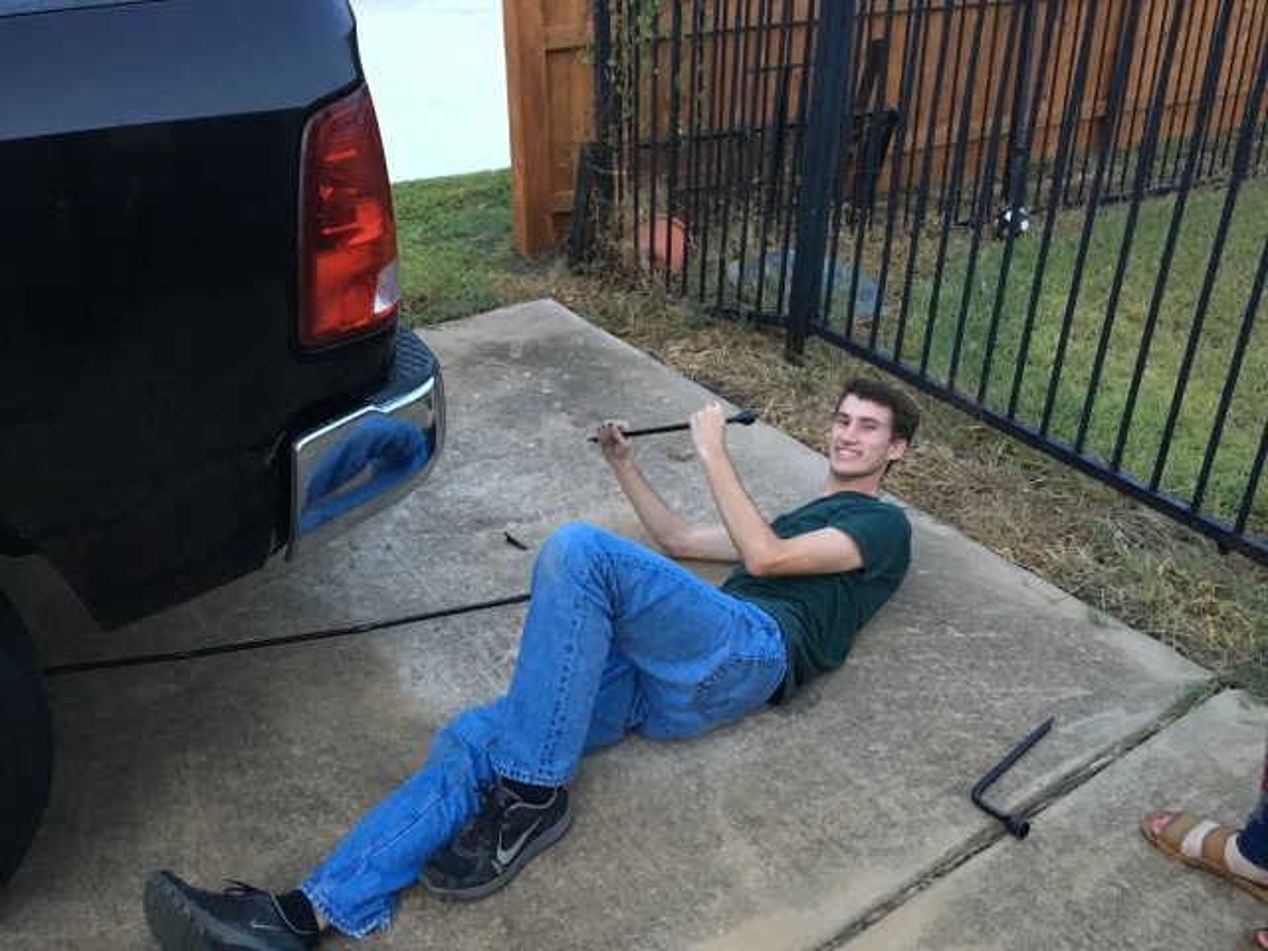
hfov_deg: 61.7
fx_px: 1062
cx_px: 634
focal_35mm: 29
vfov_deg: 48.2
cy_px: 476
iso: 400
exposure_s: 1/15
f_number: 2.2
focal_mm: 4.15
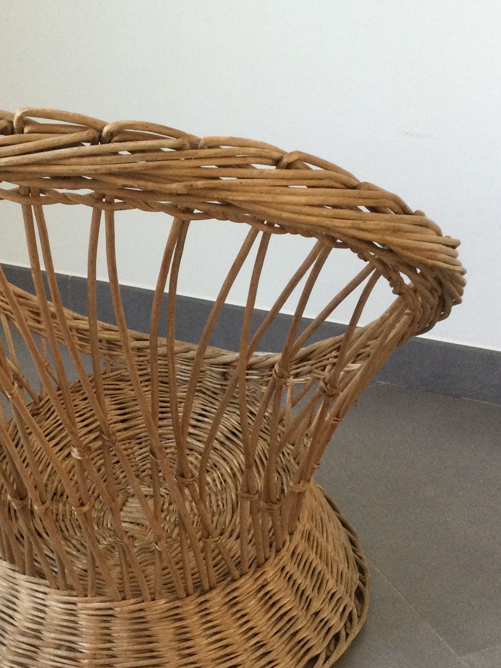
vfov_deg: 34.3
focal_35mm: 56
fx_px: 1081
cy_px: 396
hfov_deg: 25.5
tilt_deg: -30.0
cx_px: 82
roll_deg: +1.3
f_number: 2.4
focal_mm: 3.3
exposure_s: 1/33
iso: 50
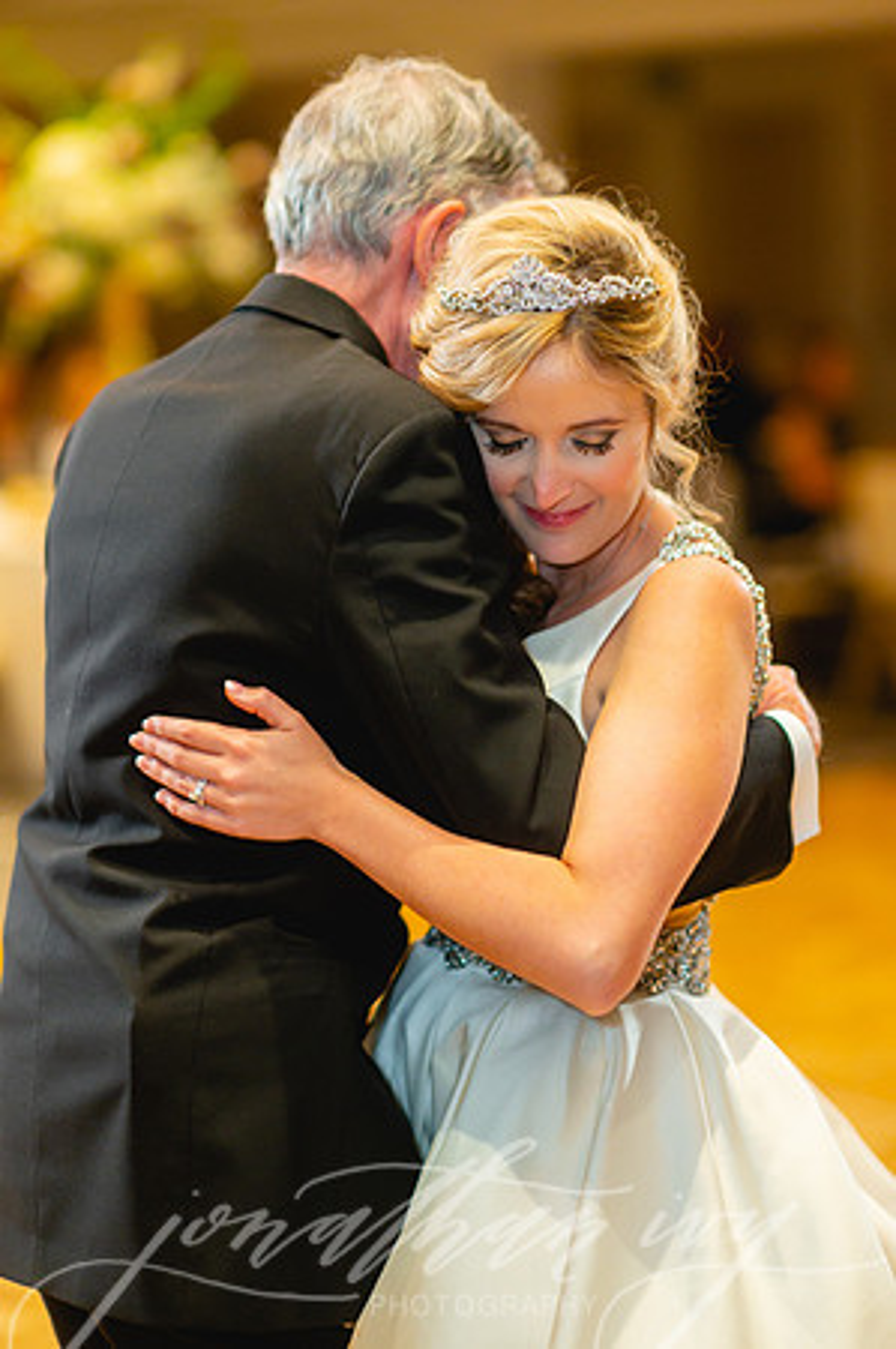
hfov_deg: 16.0
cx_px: 448
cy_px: 674
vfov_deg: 23.9
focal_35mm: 85
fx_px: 3180
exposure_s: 1/80
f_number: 2
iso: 2000
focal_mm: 85
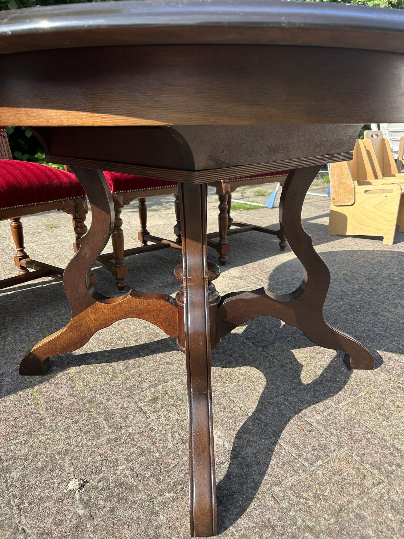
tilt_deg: -19.3
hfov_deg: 53.1
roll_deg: +0.1
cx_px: 202
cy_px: 270
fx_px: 405
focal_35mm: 26
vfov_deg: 67.3
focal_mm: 5.7
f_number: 1.5
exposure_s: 1/1196
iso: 50
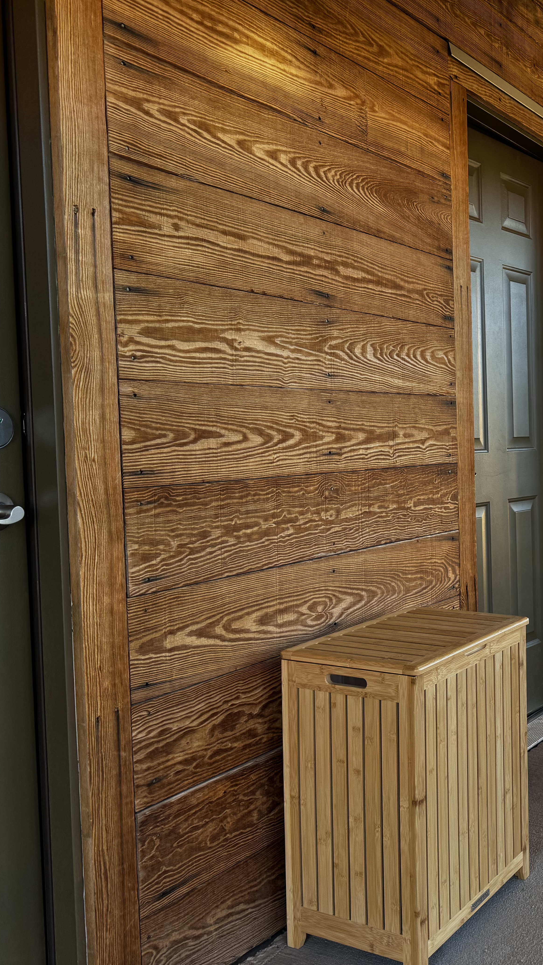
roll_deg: +1.8
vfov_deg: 55.3
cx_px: 509
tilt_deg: -2.9
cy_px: 468
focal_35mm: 36
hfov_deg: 31.0
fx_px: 921
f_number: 1.78
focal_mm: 6.76
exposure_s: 1/134
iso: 100
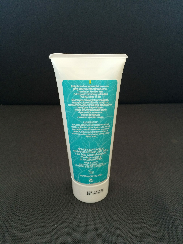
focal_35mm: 29
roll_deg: +3.0
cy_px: 122
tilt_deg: -25.0
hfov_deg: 48.2
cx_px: 92
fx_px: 204
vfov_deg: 61.7
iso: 160
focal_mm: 4.15
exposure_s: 1/33
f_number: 2.2
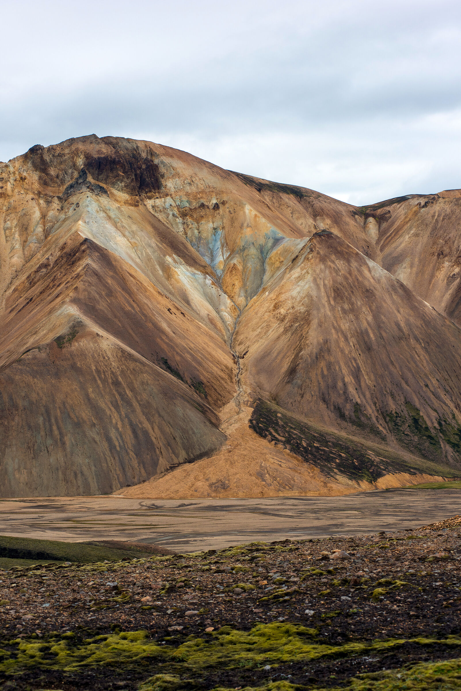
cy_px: 346
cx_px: 230
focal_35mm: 80
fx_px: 1535
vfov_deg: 25.4
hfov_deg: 17.1
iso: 200
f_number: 7.1
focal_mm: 80
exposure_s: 1/400
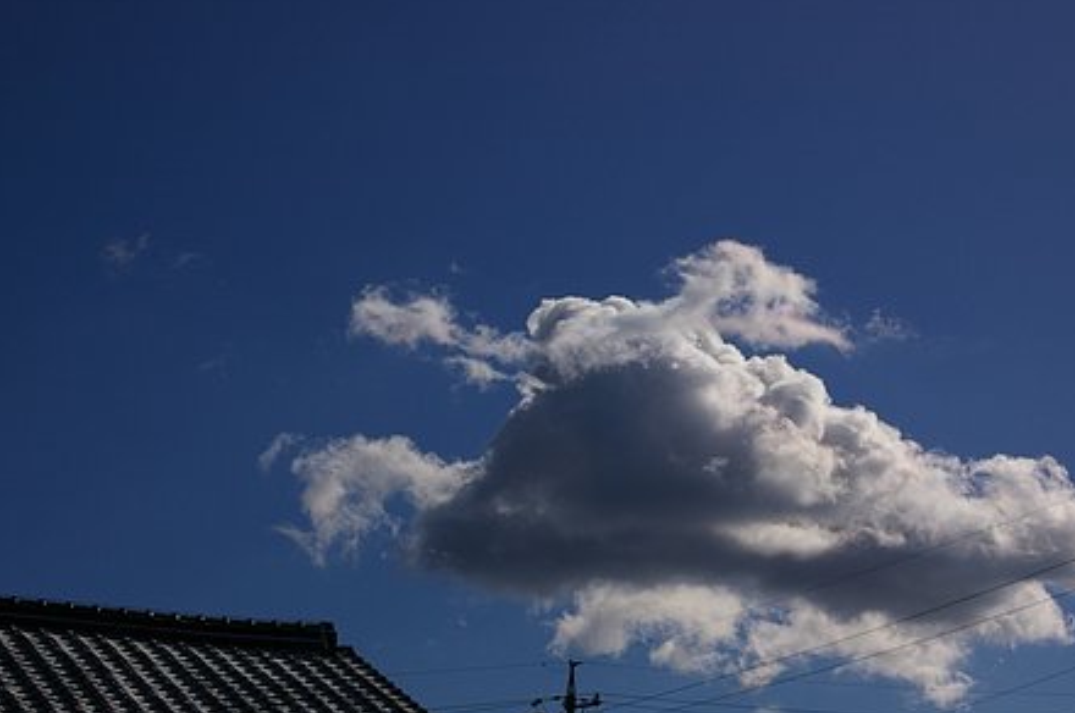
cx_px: 623
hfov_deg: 25.8
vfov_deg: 17.3
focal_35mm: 79
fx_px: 2343
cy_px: 398
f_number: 11
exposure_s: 1/1500
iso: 200
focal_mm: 45
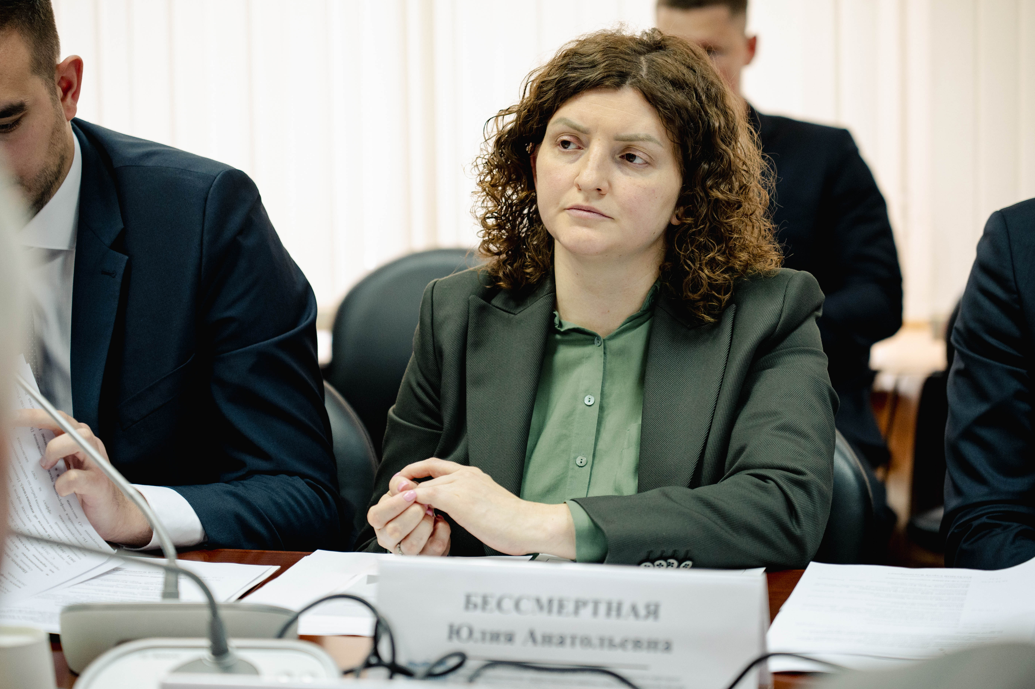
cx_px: 542
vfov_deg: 16.4
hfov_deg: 24.5
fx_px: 2385
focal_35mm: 83
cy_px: 308
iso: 1600
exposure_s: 1/250
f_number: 2.8
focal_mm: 75
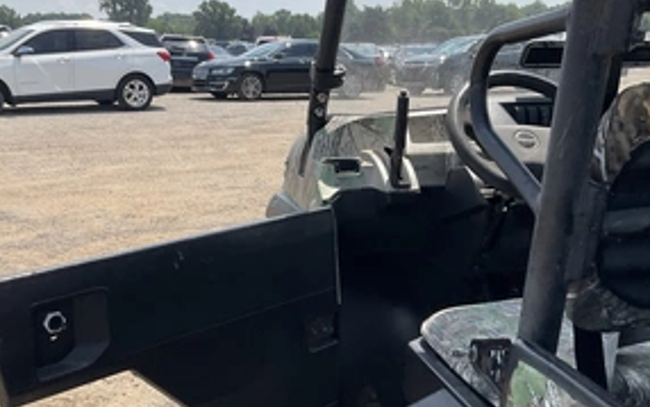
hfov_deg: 46.1
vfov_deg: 29.9
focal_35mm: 43
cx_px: 282
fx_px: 762
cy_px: 207
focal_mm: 3
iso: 25
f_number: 1.8
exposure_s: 1/1412
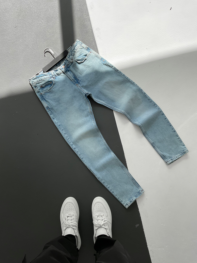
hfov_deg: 48.2
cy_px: 132
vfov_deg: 61.7
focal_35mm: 29
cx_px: 98
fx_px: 220
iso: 16
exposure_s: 1/730
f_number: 1.8
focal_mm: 3
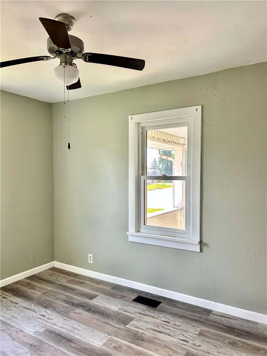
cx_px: 134
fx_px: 267
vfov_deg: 67.3
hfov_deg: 53.1
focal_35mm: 26
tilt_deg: -2.3
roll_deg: +0.1
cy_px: 178
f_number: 1.5
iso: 100
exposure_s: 1/120
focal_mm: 5.7
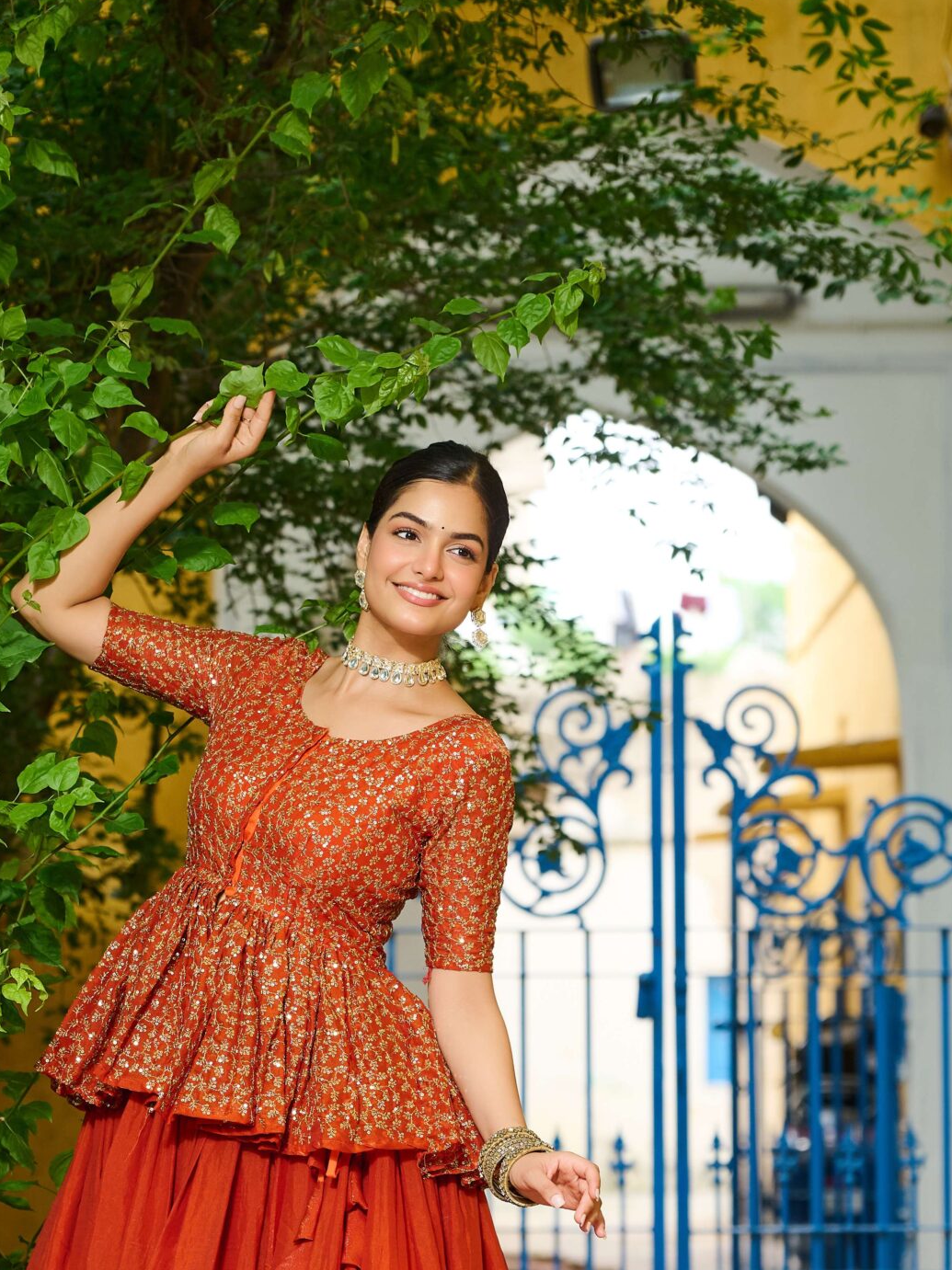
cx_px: 485
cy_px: 1049
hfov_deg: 9.6
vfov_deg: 12.7
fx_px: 5686
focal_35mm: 155
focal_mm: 87
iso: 400
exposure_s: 1/200
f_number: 4
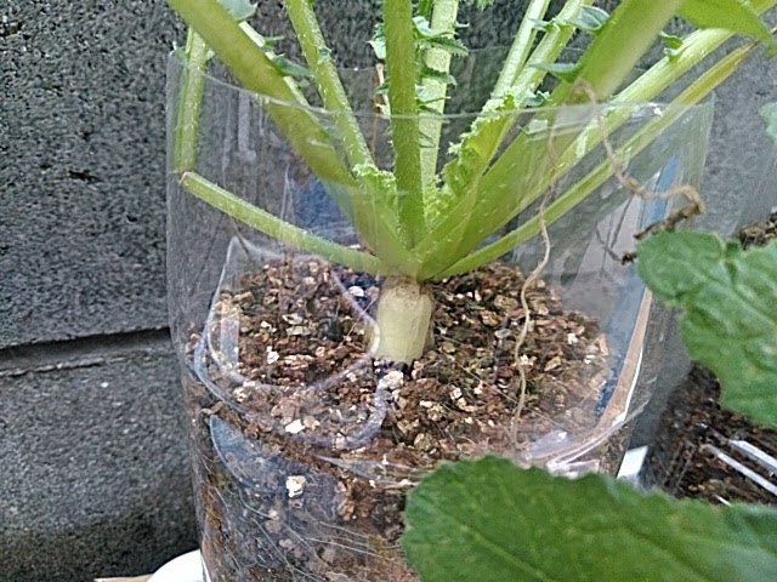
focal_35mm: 27
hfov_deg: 65.3
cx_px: 388
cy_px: 291
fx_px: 606
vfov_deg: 51.4
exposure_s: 1/125
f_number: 2.2
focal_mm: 3.46
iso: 233
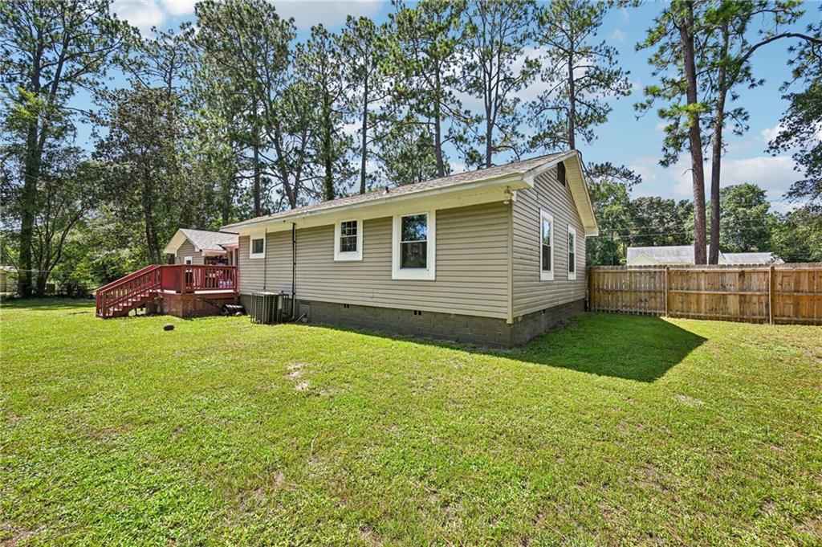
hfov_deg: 104.3
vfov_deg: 81.1
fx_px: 319
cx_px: 411
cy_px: 274
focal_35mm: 14
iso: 100
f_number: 8
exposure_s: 1/160
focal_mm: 14
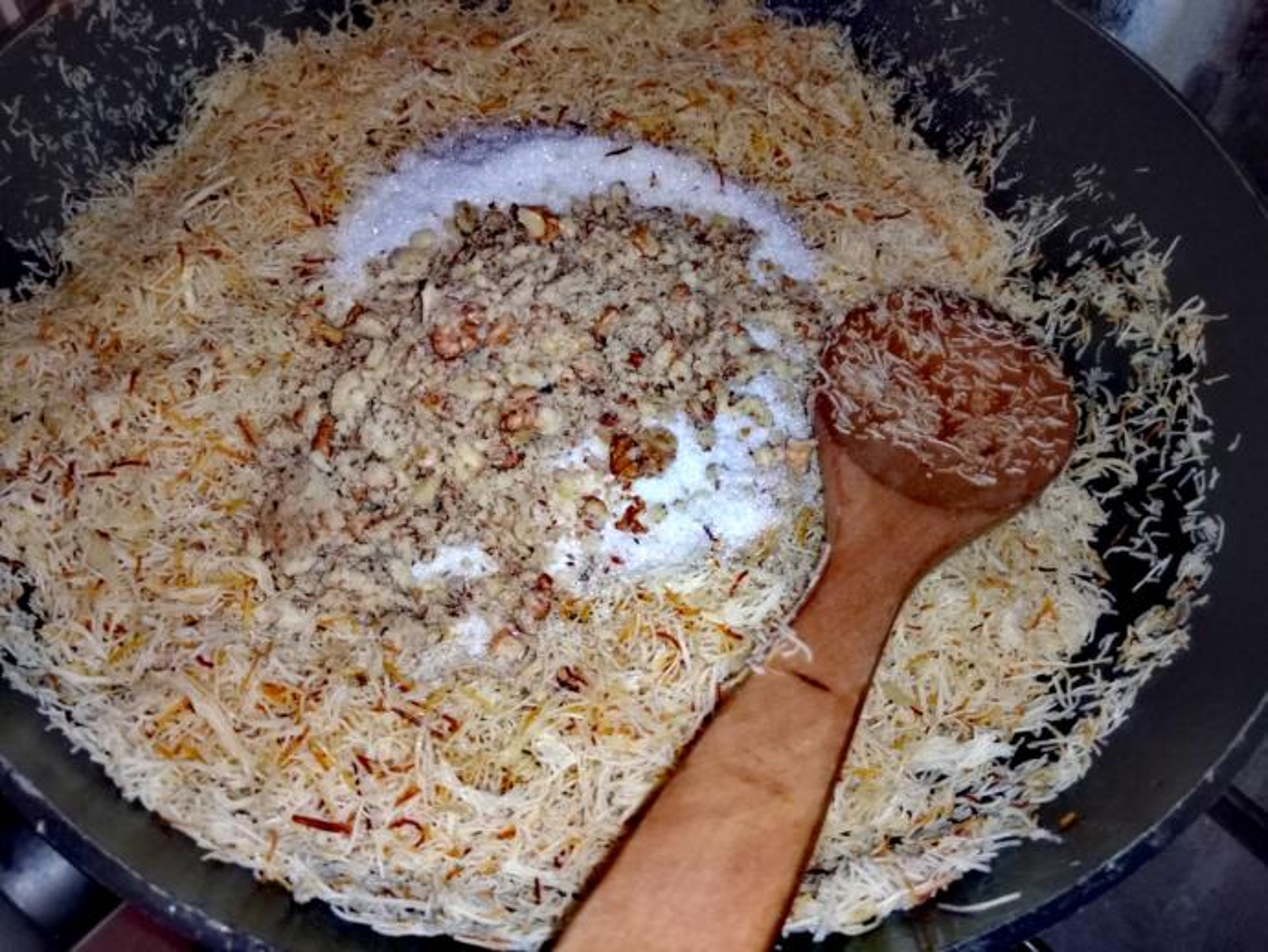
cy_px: 476
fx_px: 953
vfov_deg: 53.1
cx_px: 634
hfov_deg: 67.3
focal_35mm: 26
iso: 466
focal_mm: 3.6
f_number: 1.8
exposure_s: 1/25
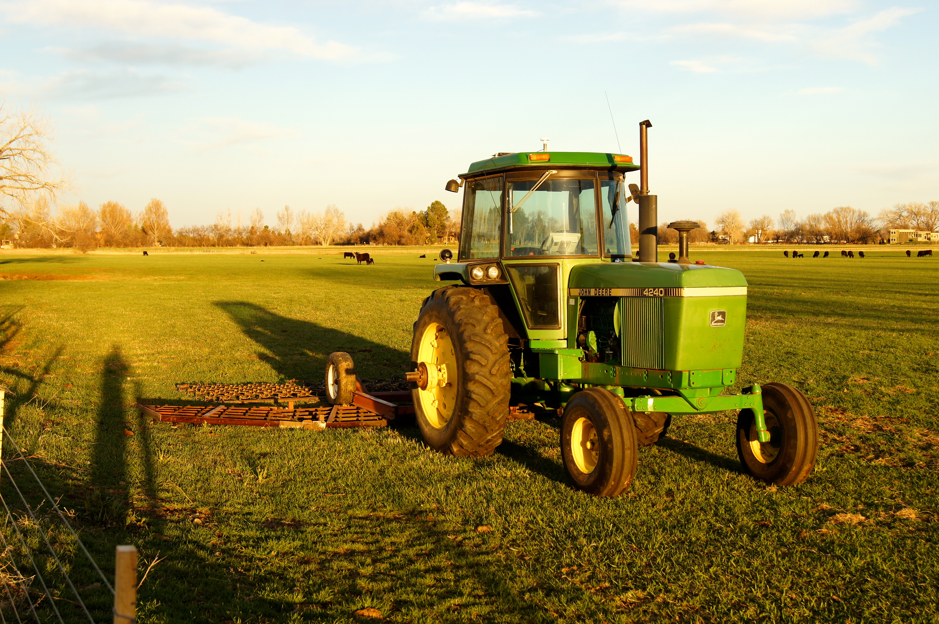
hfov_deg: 37.9
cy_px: 312
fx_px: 1368
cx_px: 470
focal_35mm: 52
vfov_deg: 25.7
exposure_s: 1/80
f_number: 8
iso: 100
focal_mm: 35
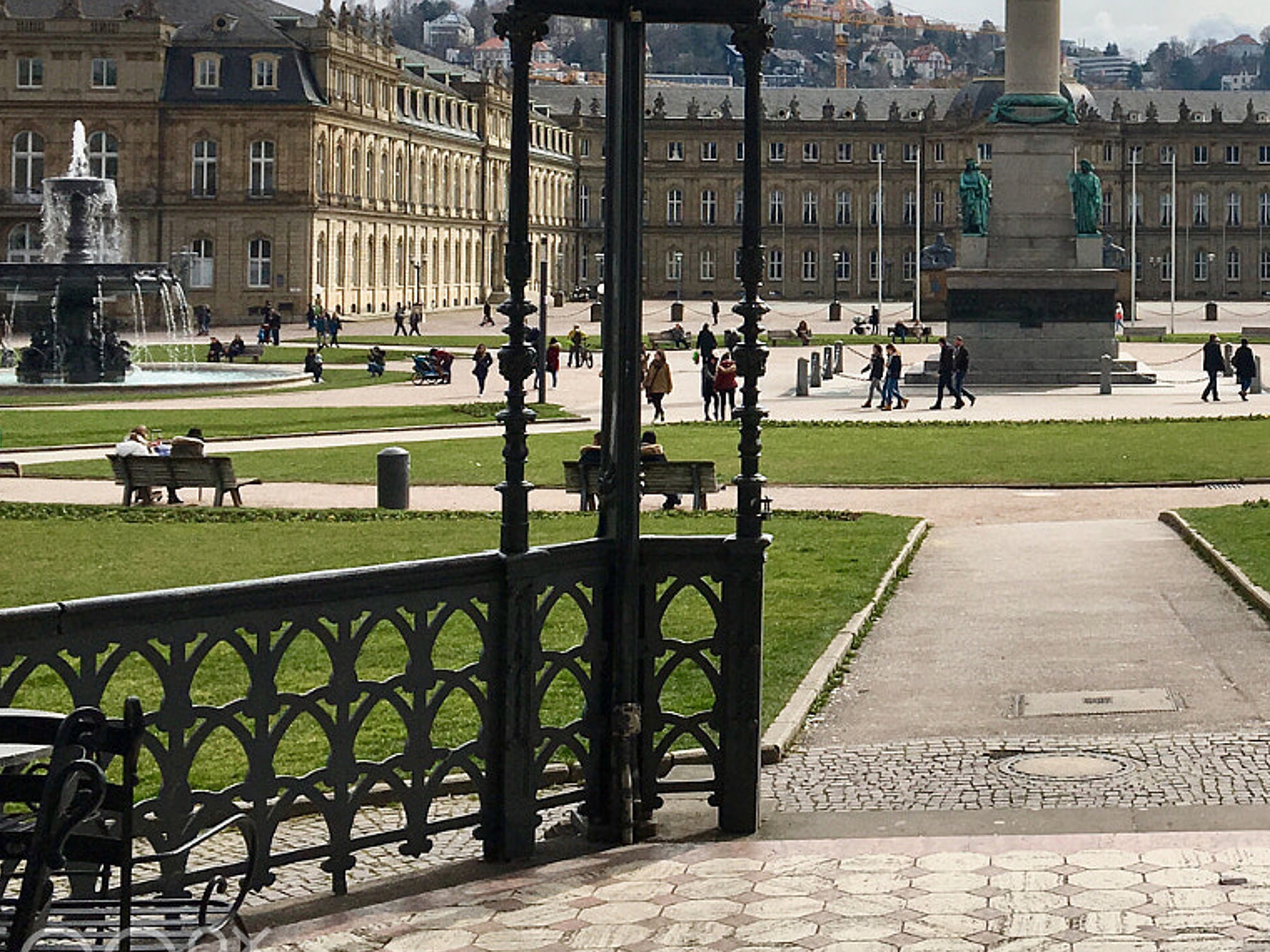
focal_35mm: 61
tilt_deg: +2.4
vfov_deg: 23.6
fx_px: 2237
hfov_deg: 30.1
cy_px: 182
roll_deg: +0.0
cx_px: 1192
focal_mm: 4.15
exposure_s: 1/2747
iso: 25
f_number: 2.2
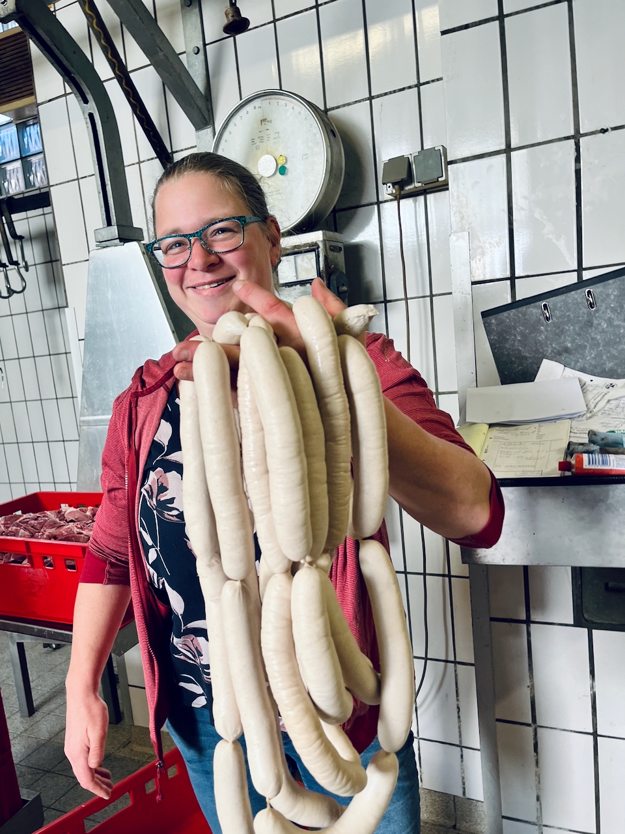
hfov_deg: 53.1
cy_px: 417
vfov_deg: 67.3
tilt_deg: -7.9
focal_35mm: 26
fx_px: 626
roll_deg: +4.0
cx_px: 312
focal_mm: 5.1
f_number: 1.6
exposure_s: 1/100
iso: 100
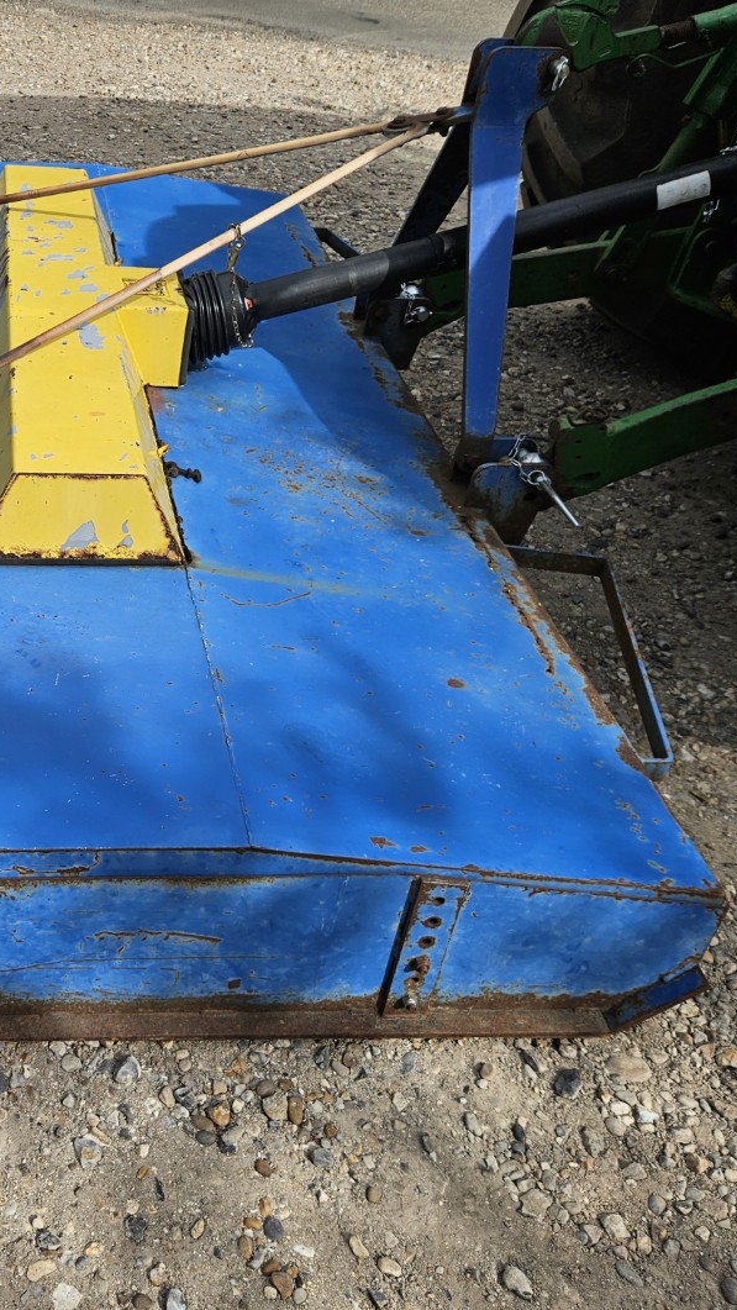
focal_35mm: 34
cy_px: 646
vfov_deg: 58.0
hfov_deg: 33.1
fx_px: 1181
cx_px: 91
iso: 25
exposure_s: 1/1650
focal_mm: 5.4
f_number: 1.8
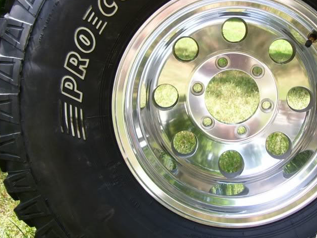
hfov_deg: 31.7
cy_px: 93
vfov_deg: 24.4
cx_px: 226
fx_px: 550
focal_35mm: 60
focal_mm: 6
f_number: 2.7
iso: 80
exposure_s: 1/250
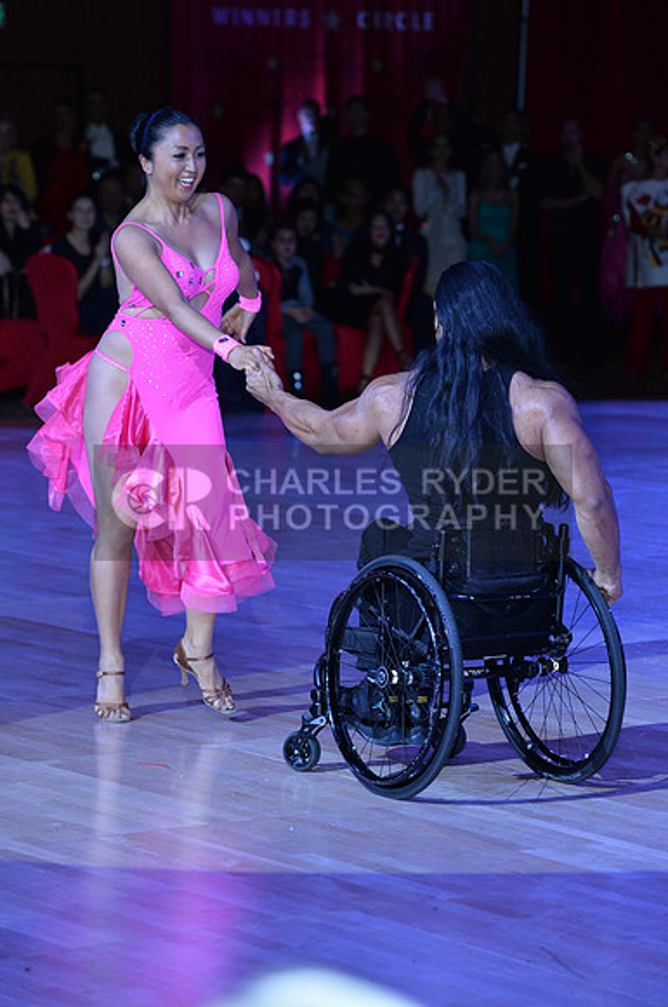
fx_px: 3908
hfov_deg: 9.8
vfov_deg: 14.7
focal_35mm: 140
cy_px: 504
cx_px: 334
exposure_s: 1/250
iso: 2000
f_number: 5
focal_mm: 140
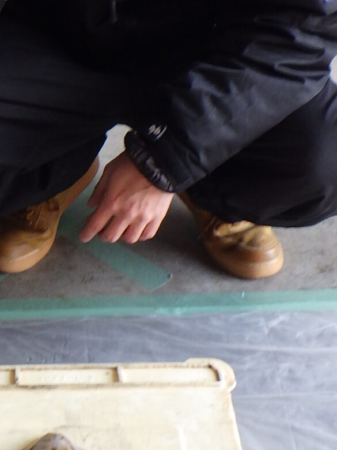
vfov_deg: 21.1
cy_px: 232
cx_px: 48
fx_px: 1207
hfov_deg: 15.7
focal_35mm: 93
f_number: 3.5
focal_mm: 5
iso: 125
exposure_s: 1/60
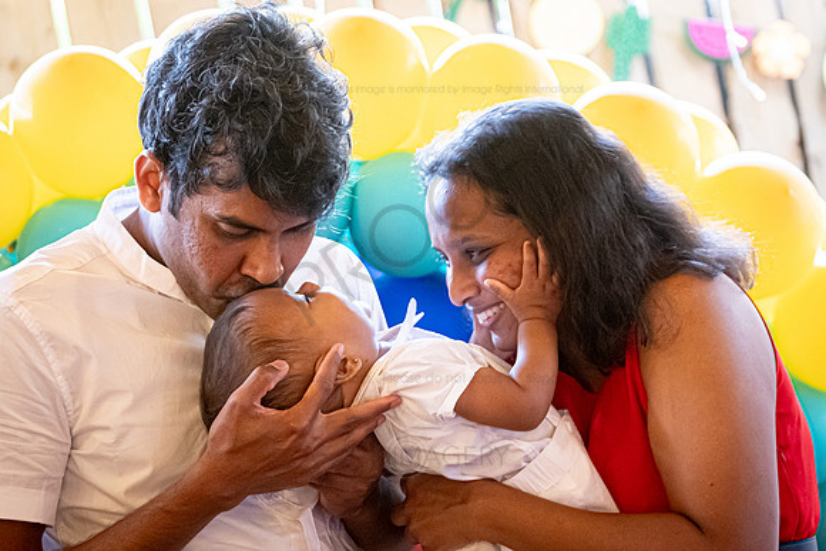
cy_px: 325
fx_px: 2798
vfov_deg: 11.2
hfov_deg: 16.8
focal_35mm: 122
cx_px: 391
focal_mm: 66
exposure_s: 1/60
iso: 3200
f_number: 2.8
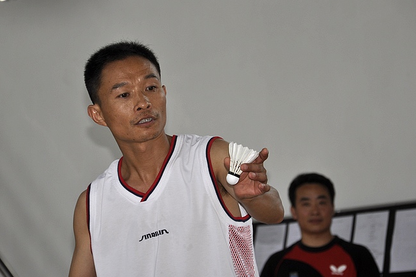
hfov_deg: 10.5
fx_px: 2258
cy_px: 138
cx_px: 194
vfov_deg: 7.0
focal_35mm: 196
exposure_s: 1/200
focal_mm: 105
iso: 200
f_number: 5.6
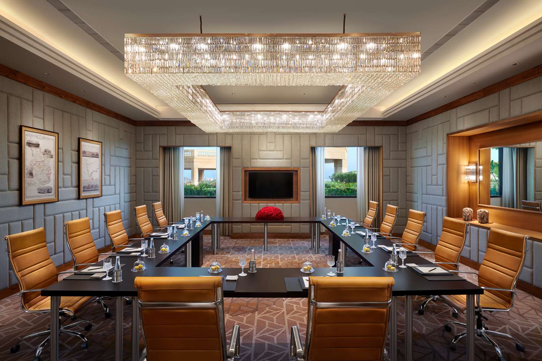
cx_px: 271
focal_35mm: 20
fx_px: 301
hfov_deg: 84.0
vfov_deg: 61.9
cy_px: 180
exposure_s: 5
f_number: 11
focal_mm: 20
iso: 100
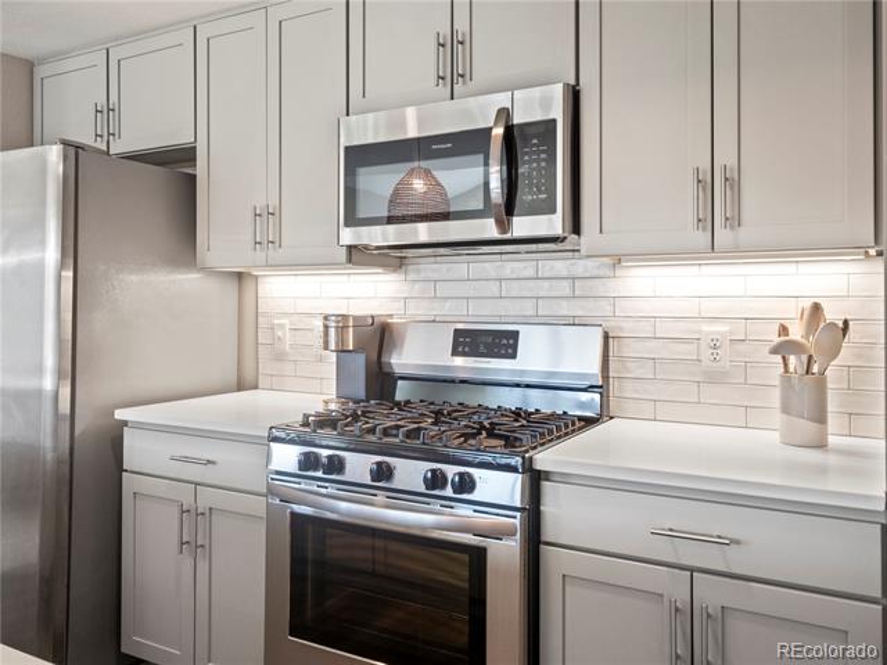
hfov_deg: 61.7
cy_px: 332
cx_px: 444
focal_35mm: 29
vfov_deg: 48.2
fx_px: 743
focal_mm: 14
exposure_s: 1/40
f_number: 3.6
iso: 200
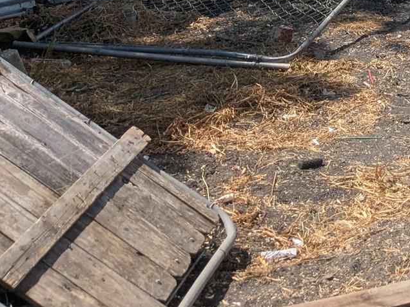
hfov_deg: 20.5
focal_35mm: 87
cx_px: 536
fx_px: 1030
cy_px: -174
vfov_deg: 15.5
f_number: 1.73
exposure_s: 1/3344
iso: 59
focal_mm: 4.38
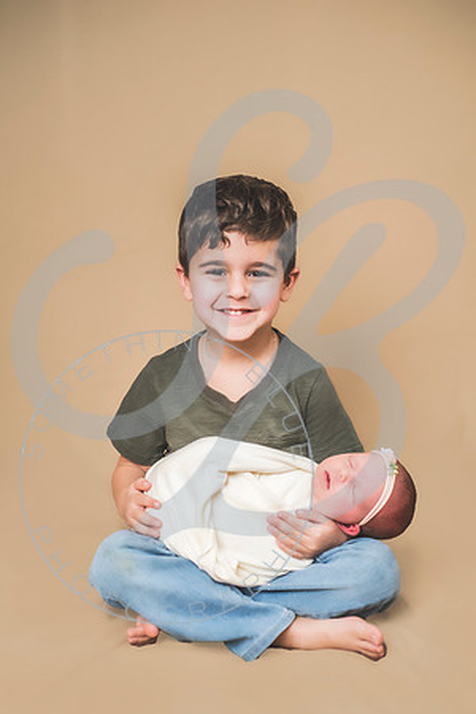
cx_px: 238
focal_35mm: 50
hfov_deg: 27.0
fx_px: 992
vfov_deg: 39.6
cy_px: 357
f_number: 2.8
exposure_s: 1/200
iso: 100
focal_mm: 50
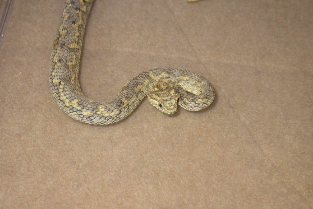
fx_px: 748
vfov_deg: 15.9
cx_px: 156
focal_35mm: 86
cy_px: 101
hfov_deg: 23.6
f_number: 3.6
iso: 100
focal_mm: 17.1
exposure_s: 1/60.3
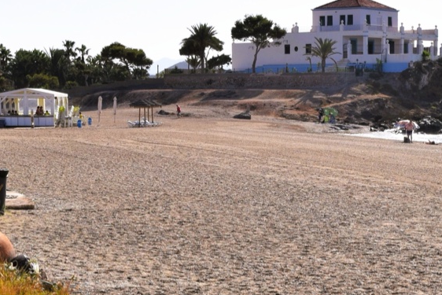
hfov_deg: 18.2
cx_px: 389
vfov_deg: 12.2
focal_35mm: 111
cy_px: 323
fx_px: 1363
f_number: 11
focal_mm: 26
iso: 200
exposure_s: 1/500
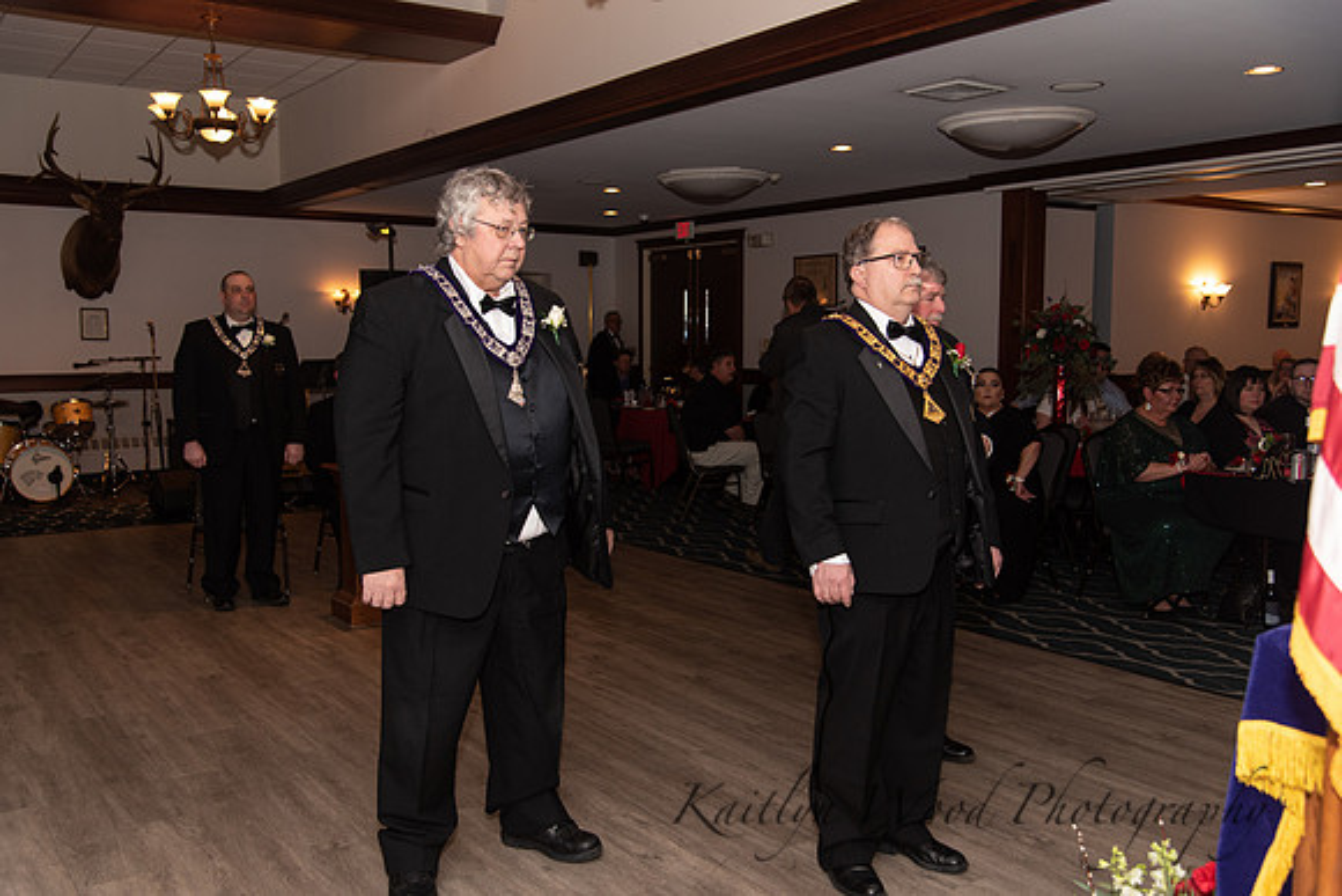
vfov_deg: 41.1
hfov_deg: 58.7
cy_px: 448
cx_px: 671
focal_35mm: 32
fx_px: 1193
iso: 800
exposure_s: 1/200
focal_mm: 32
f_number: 4
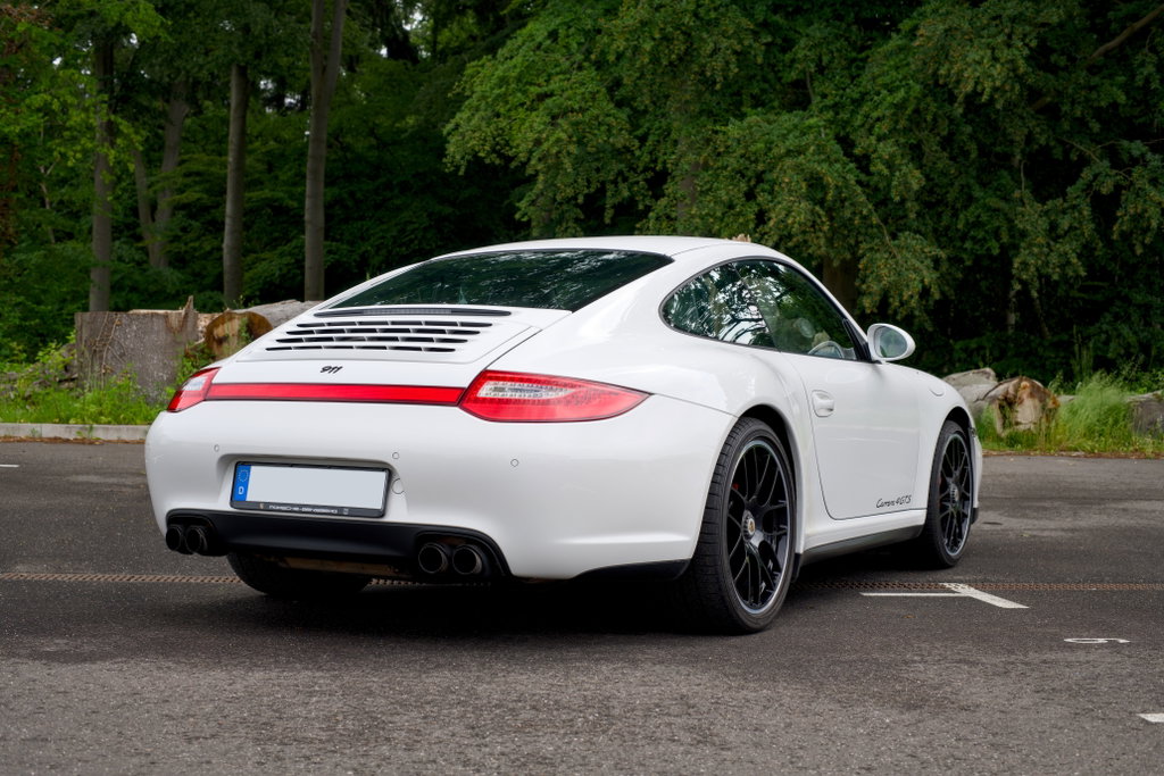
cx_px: 582
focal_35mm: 50
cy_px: 388
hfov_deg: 39.6
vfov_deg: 27.0
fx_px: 1617
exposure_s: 1/100
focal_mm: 50
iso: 125
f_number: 8
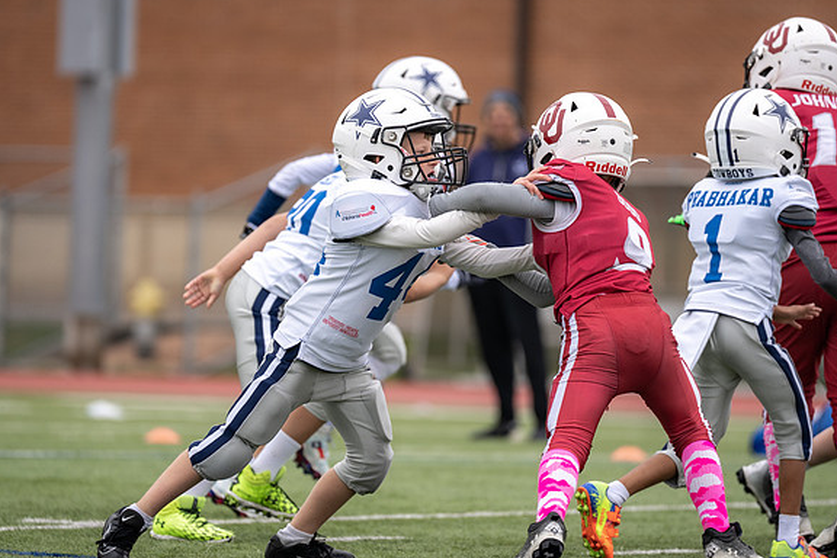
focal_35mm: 323
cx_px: 365
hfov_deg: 6.4
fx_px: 7509
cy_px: 282
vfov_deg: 4.3
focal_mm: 200
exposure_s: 1/1250
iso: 200
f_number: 2.8
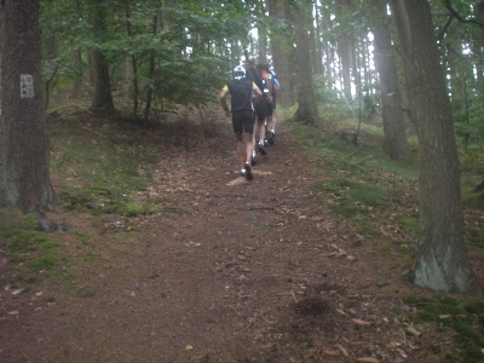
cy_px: 182
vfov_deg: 37.7
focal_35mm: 38
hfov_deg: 49.0
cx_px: 242
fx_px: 531
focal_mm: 6.3
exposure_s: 1/30
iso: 200
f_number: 3.3
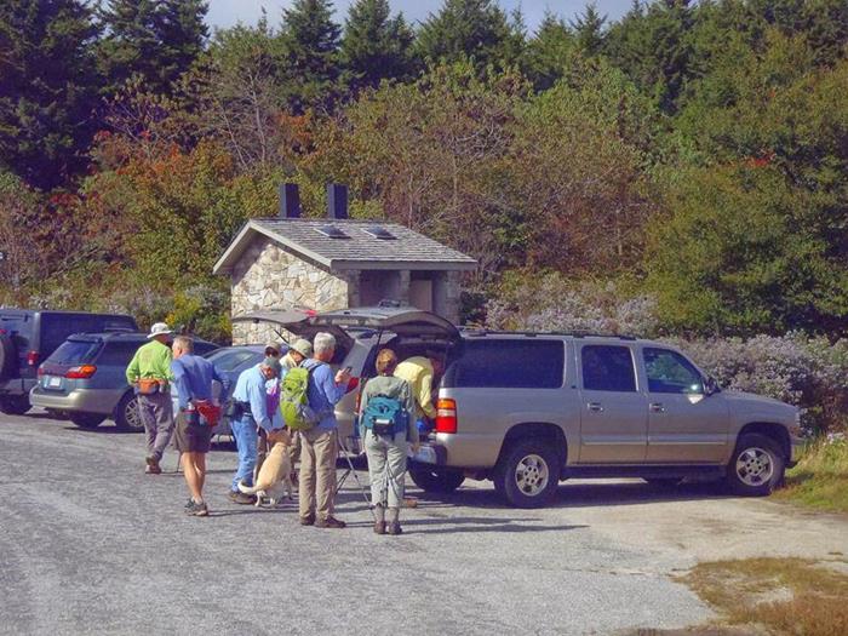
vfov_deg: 20.2
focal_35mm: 73
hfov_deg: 26.7
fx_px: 1788
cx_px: 424
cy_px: 318
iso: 400
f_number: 16
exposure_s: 1/250
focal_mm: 13.09
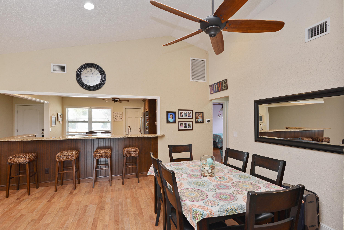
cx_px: 172
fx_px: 162
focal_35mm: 17
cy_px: 115
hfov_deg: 93.3
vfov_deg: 70.5
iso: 200
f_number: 8
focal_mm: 17
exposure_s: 1/10
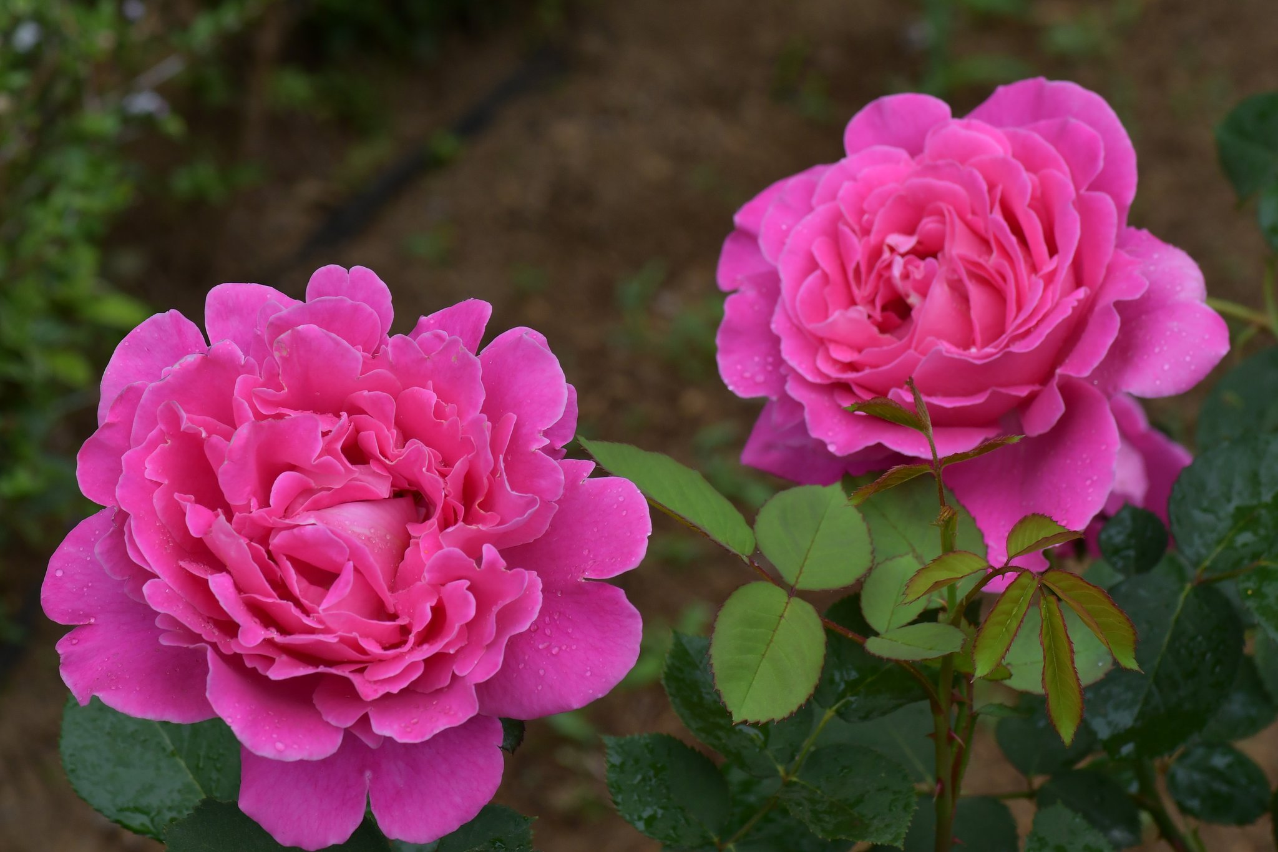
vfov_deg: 8.7
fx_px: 5573
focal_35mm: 157
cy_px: 426
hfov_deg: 13.1
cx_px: 639
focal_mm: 105
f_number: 8
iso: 400
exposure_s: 1/320
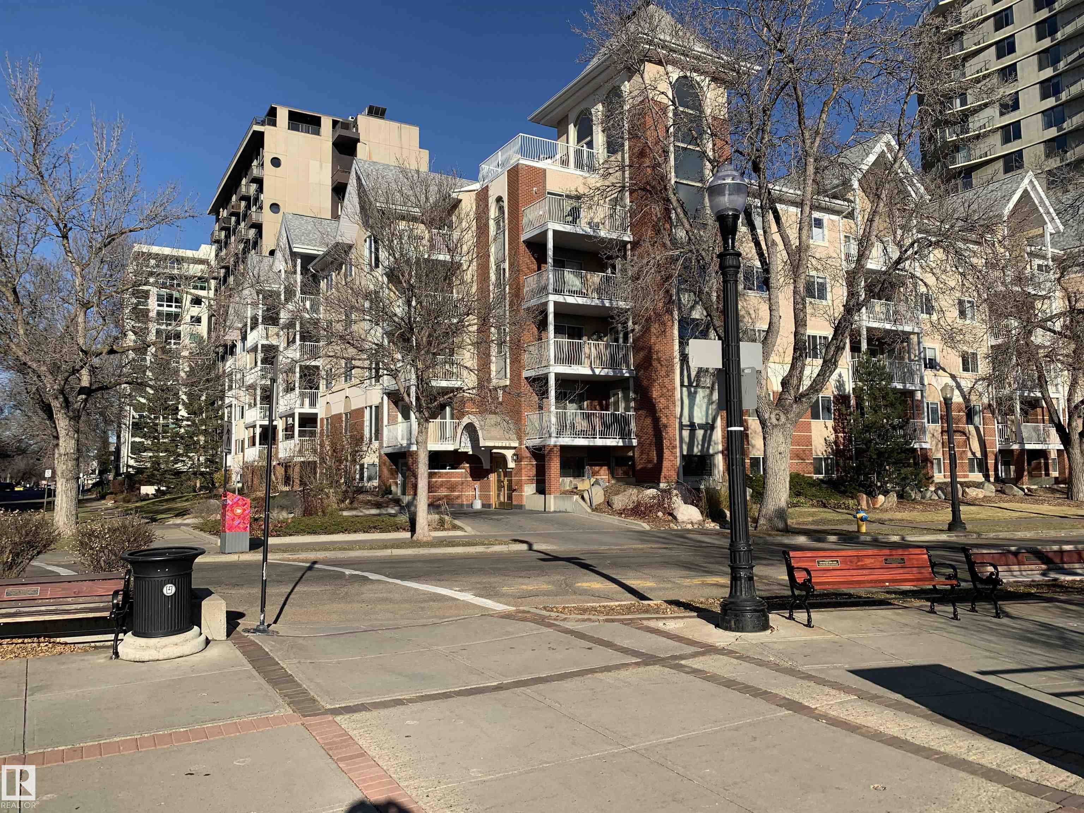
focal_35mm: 26
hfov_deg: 67.3
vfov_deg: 53.1
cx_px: 542
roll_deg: +1.3
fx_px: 814
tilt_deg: +2.8
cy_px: 406
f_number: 1.8
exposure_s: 1/2481
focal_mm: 4.25
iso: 25
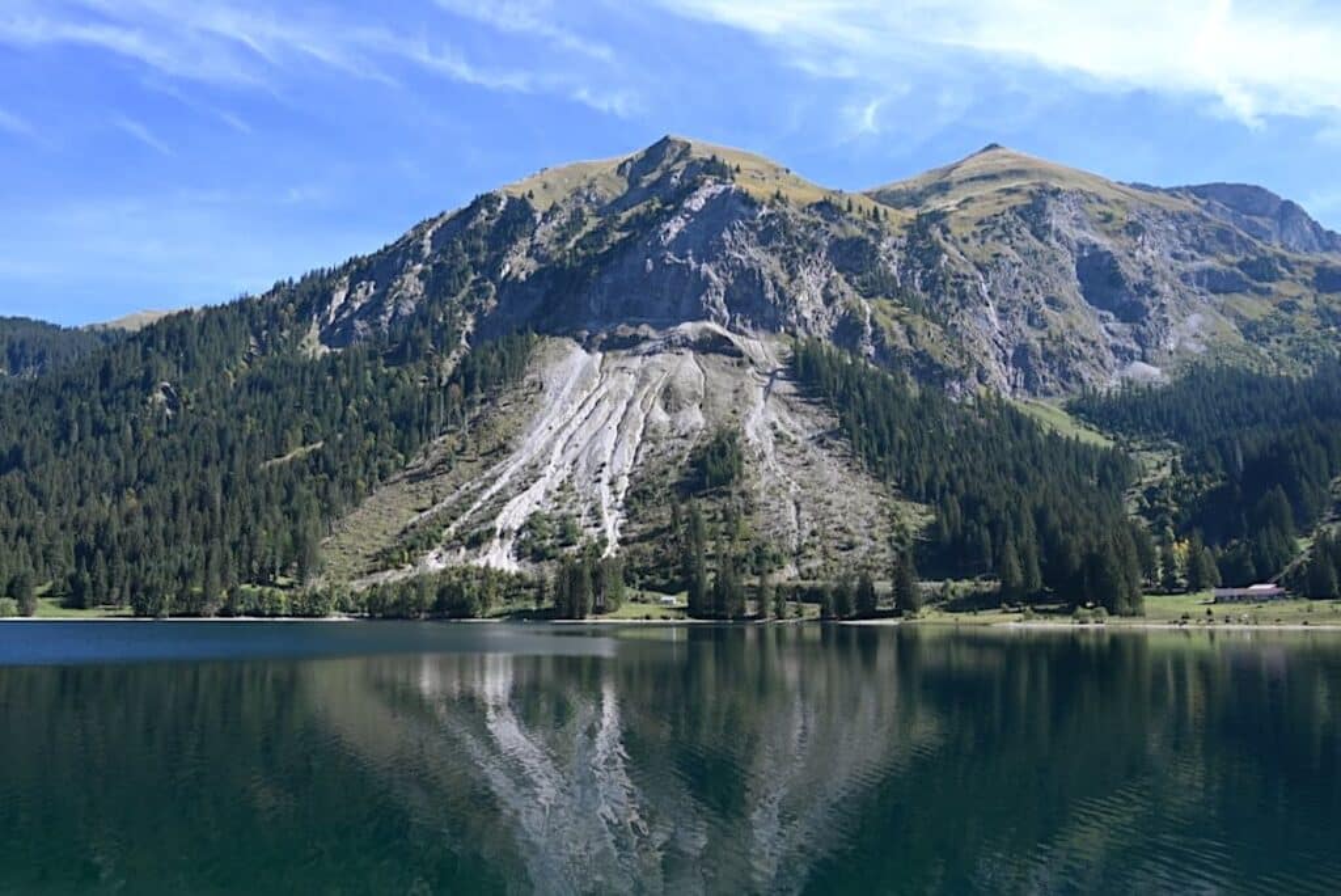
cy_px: 448
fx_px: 894
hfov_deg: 73.7
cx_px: 670
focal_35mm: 24
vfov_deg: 53.2
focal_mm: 24
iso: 100
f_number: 6.3
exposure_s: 1/250
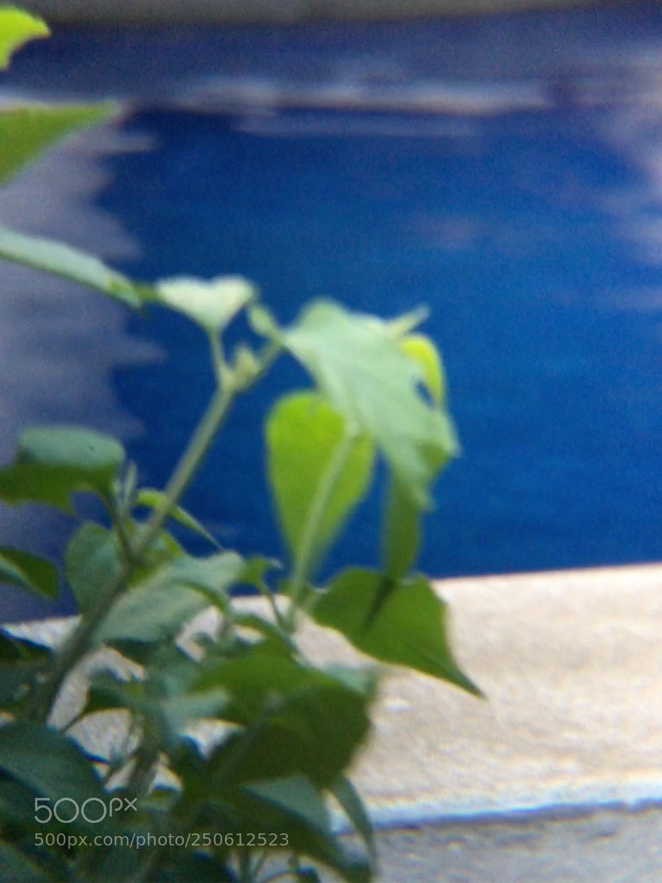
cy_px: 442
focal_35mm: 29
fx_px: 740
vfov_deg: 61.7
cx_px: 331
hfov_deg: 48.2
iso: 160
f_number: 2.2
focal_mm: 4.15
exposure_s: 1/30
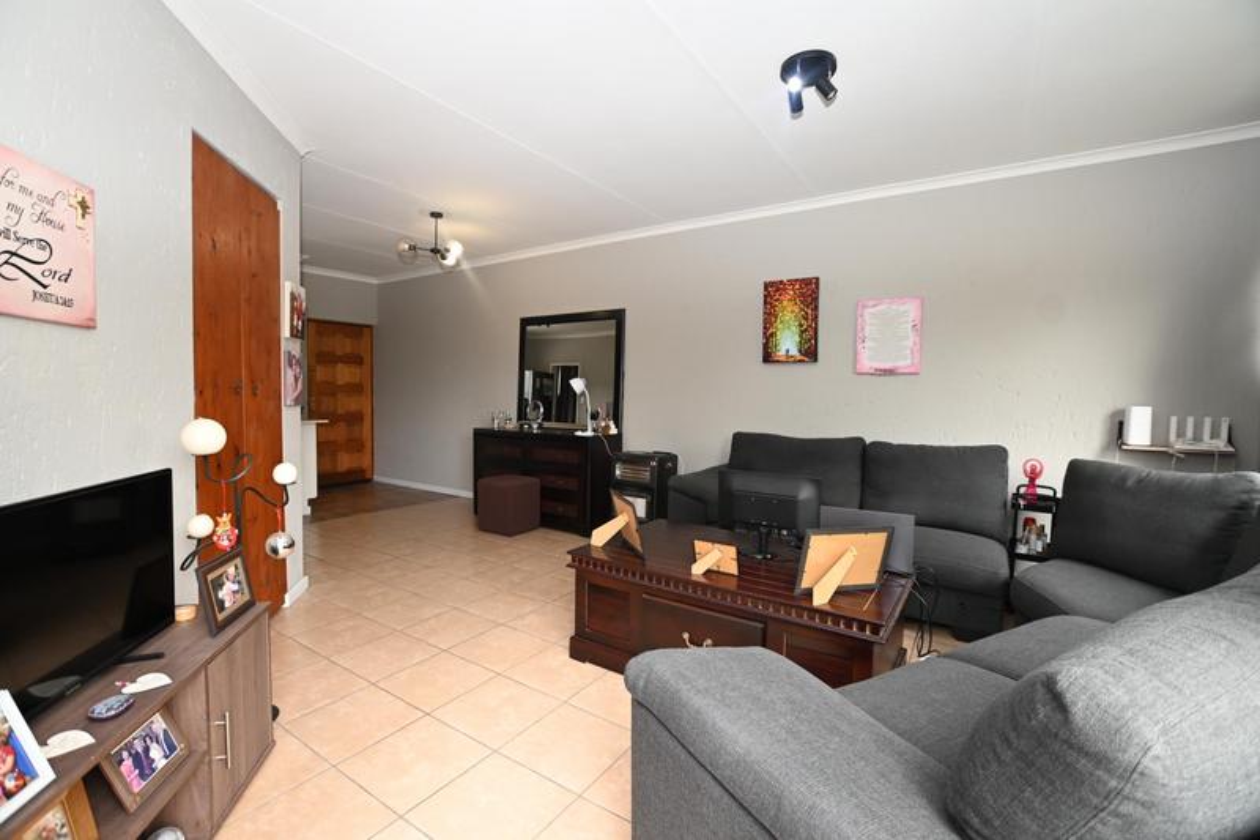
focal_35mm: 15
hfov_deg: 100.4
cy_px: 420
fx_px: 525
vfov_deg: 77.3
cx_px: 630
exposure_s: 1/80
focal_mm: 10
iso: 200
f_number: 4.5
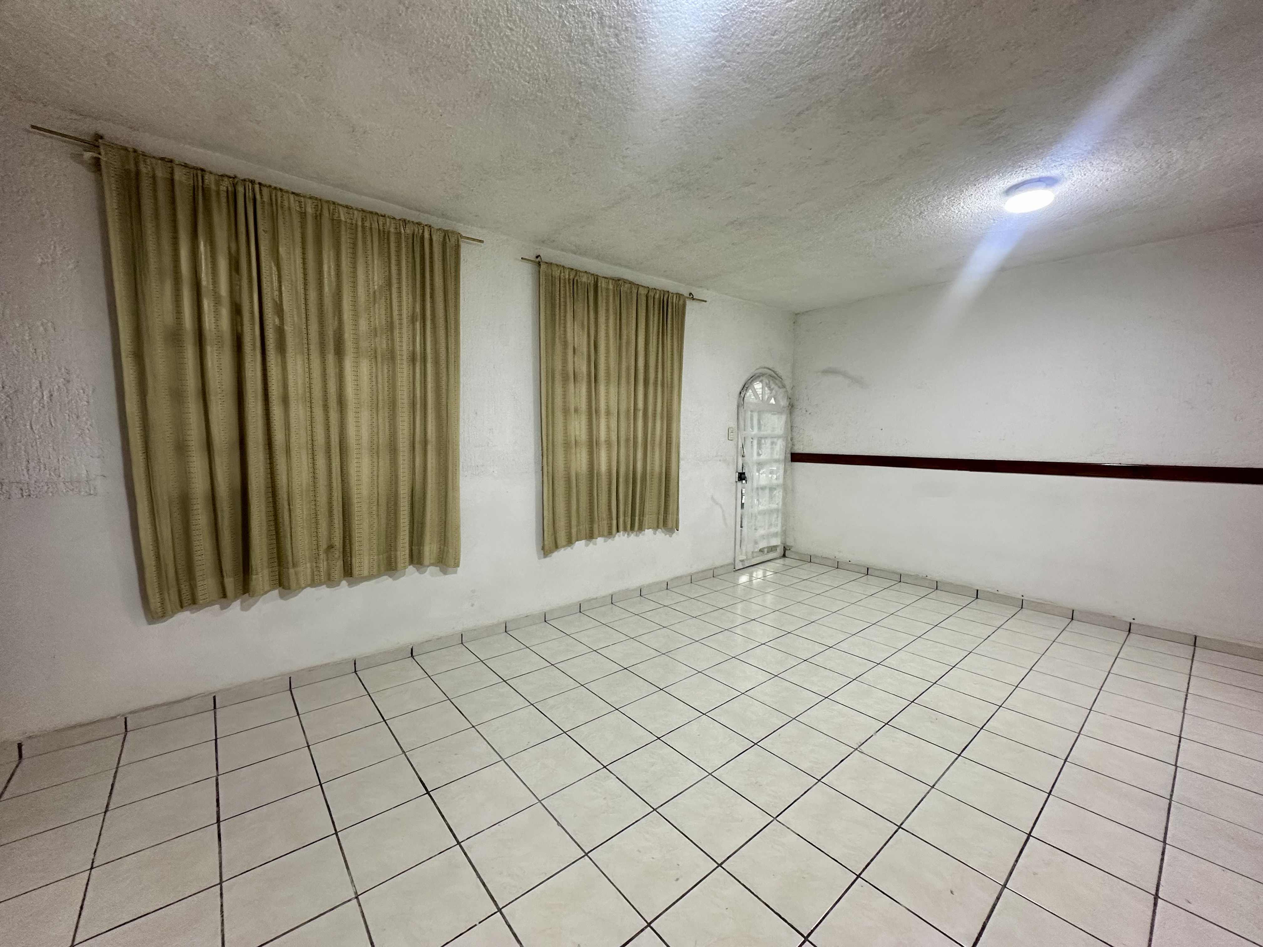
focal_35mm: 14
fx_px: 511
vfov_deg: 85.7
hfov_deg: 102.1
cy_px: 474
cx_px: 632
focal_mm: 2.22
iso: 200
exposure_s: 1/120
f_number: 2.2
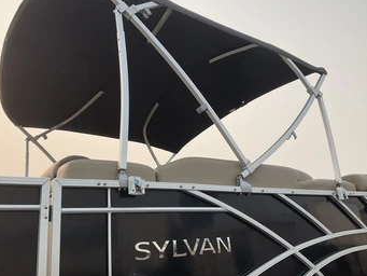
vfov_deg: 41.8
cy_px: 123
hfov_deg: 53.9
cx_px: 177
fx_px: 361
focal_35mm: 34
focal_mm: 3
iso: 25
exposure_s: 1/1035
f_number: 1.8
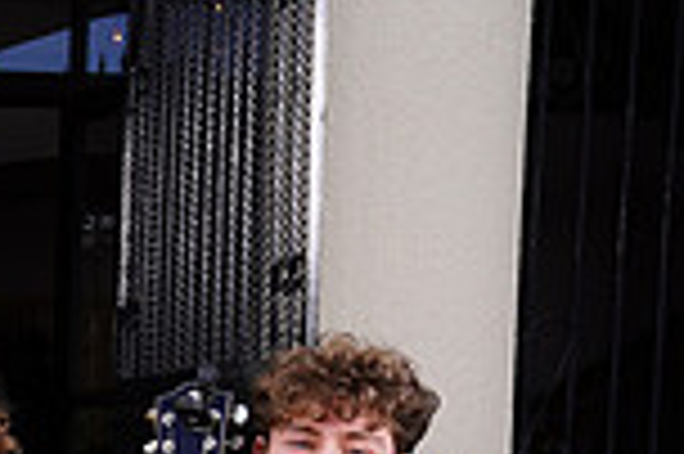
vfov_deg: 10.1
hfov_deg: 14.5
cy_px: 744
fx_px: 2467
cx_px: -414
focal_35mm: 130
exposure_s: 1/200
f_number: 7.1
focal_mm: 34
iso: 100
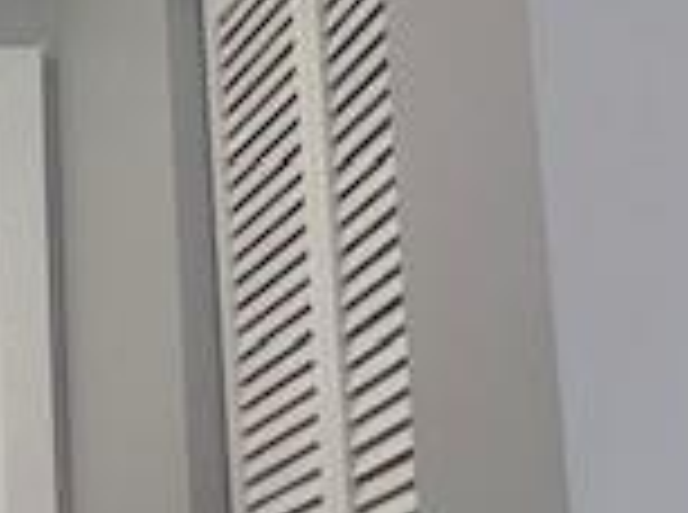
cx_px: -630
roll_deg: -1.5
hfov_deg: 15.1
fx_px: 2161
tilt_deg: +12.3
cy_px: 526
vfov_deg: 13.3
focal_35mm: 109
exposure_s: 1/120
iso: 80
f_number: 1.8
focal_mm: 4.25
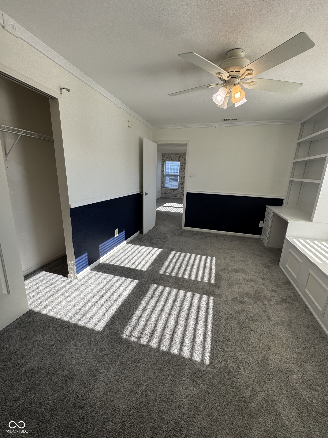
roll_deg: -1.5
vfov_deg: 102.1
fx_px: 177
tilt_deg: -14.5
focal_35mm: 14
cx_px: 164
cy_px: 219
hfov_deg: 85.7
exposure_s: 1/218
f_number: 2.2
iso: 40
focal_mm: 2.22
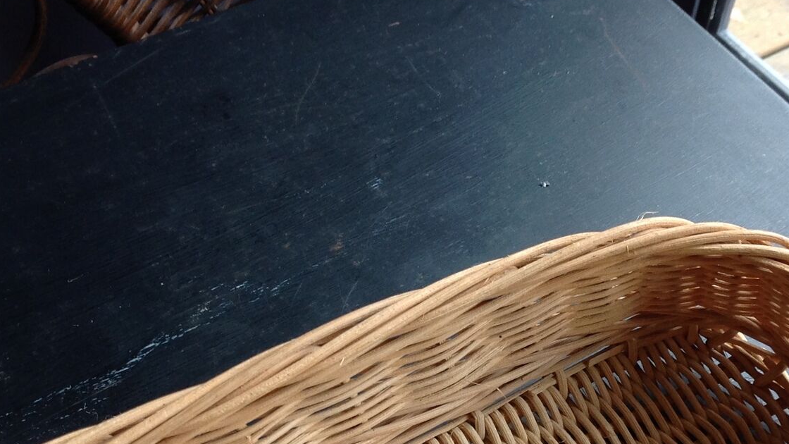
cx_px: 430
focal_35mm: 68
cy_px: 381
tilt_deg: -54.4
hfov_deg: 31.0
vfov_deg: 17.5
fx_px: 1423
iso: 50
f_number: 2.4
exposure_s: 1/30
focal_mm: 4.28
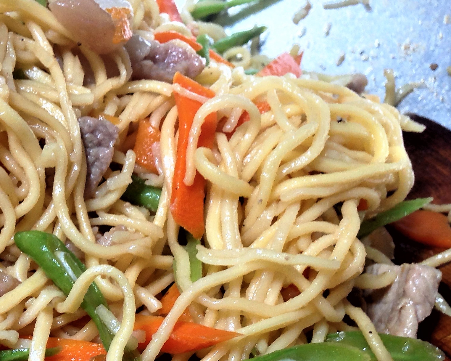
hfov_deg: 26.2
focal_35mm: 69
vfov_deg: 21.8
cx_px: 6
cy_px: 301
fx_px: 921
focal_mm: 4.12
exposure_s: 1/60
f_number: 2.4
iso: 50
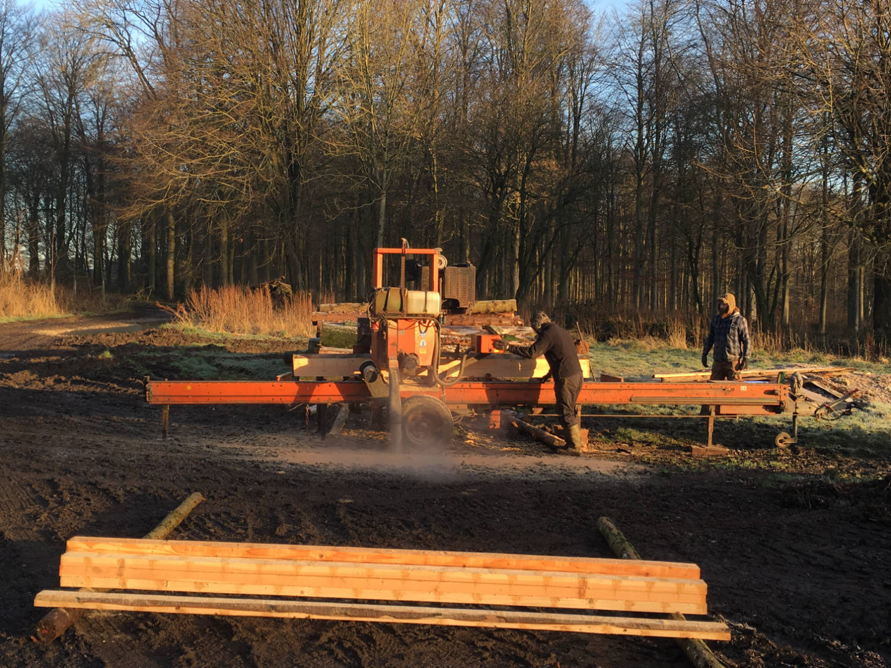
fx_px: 1004
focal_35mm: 39
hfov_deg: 47.9
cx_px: 446
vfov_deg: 36.8
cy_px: 334
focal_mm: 4.2
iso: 25
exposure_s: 1/222
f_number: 2.2
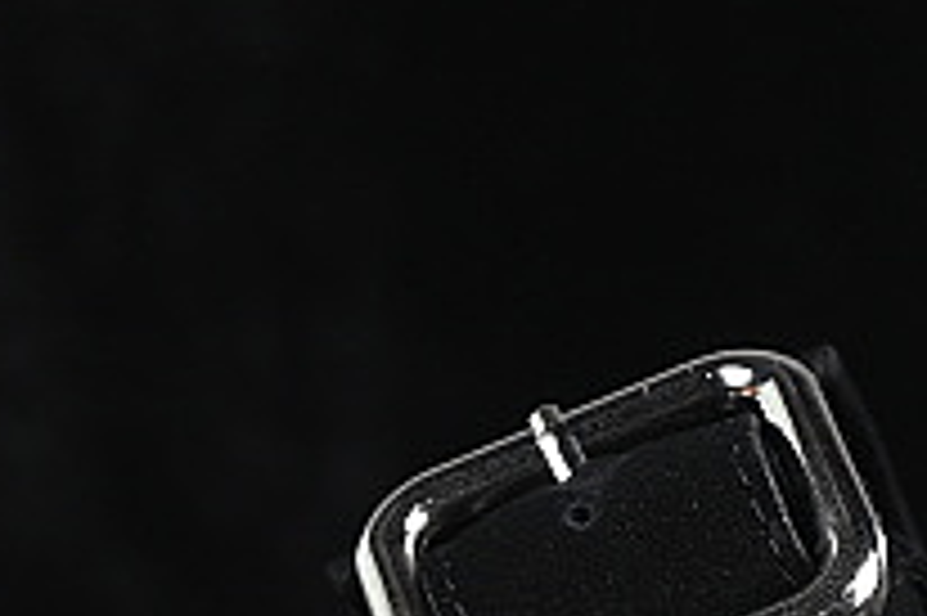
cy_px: 477
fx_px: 10111
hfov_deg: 5.2
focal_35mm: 393
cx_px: 567
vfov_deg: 3.5
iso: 160
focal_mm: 50
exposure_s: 1/60
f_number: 6.3
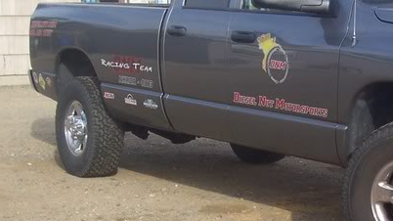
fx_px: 948
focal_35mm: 91
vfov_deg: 13.3
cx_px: 386
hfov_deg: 22.6
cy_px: 119
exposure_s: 1/180
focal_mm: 7
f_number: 5.6
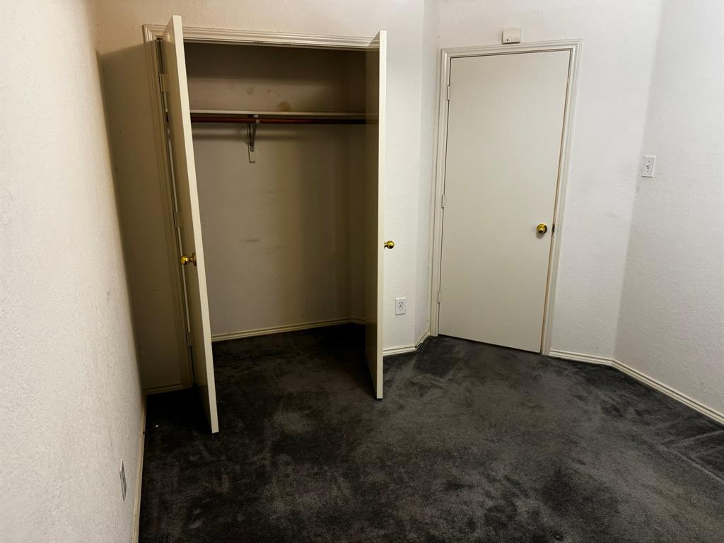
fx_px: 502
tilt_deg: -15.7
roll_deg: -0.1
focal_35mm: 24
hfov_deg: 71.6
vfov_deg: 56.8
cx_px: 362
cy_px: 272
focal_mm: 6.76
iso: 320
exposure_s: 1/60
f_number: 1.78
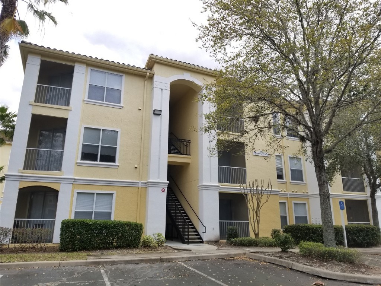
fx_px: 286
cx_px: 190
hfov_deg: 67.3
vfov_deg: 53.1
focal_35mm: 26
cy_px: 143
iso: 50
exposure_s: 1/1220
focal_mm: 4.25
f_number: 1.7
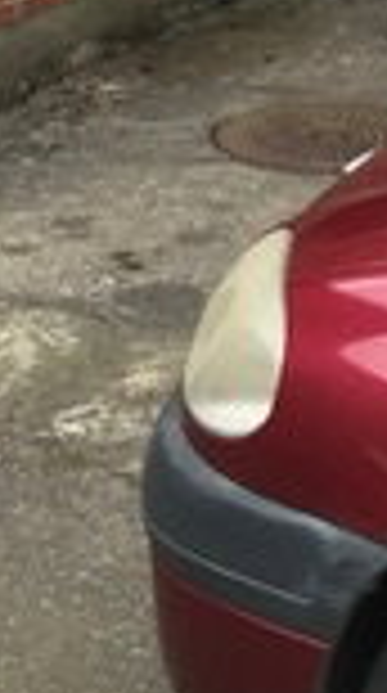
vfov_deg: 15.3
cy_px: -428
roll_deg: -1.1
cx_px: 302
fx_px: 2330
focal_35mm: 127
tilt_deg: -1.0
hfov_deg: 9.5
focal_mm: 3.99
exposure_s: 1/50
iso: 20
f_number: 1.8
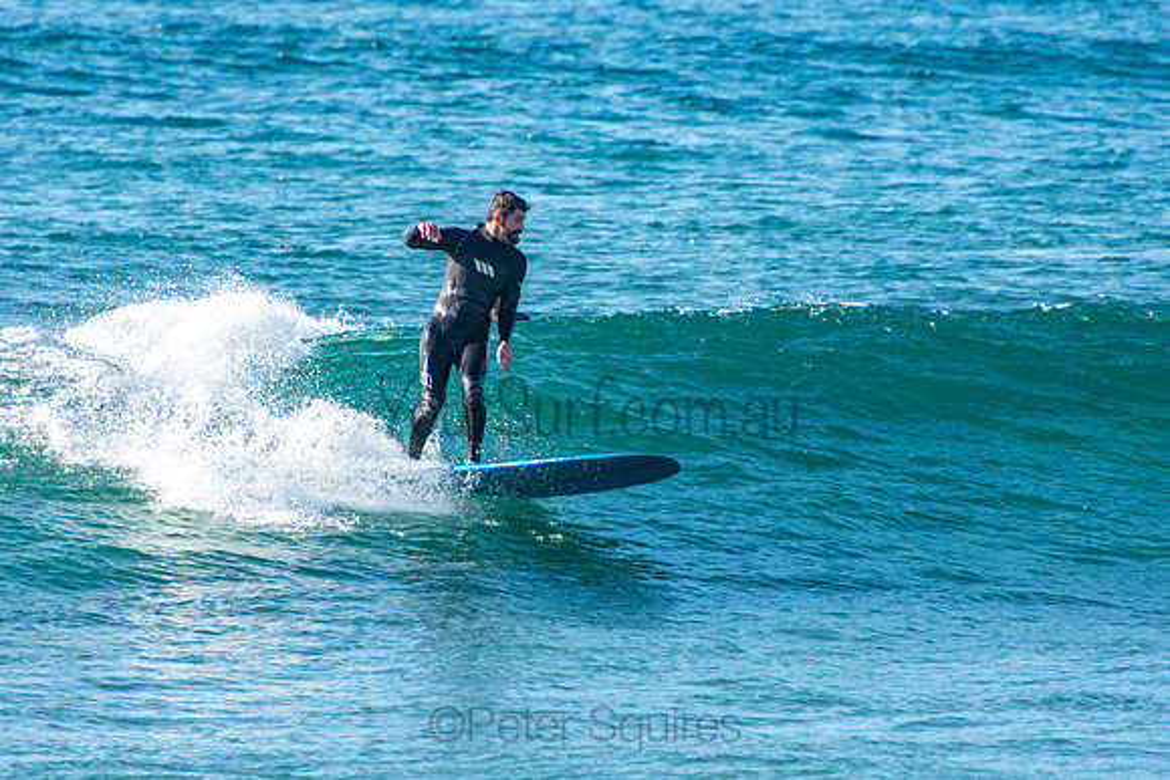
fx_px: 19504
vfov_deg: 2.3
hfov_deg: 3.4
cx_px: 585
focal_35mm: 600
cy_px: 390
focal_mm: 400
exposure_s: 1/1250
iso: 500
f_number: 5.6
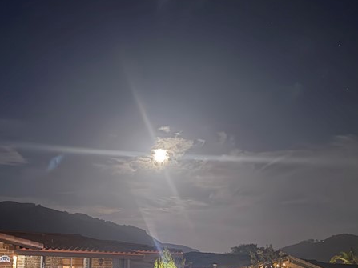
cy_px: 220
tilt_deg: +4.3
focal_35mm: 55
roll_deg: -0.7
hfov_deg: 34.5
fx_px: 569
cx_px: 112
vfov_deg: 26.0
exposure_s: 1/9
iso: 1600
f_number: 1.78
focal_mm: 6.76
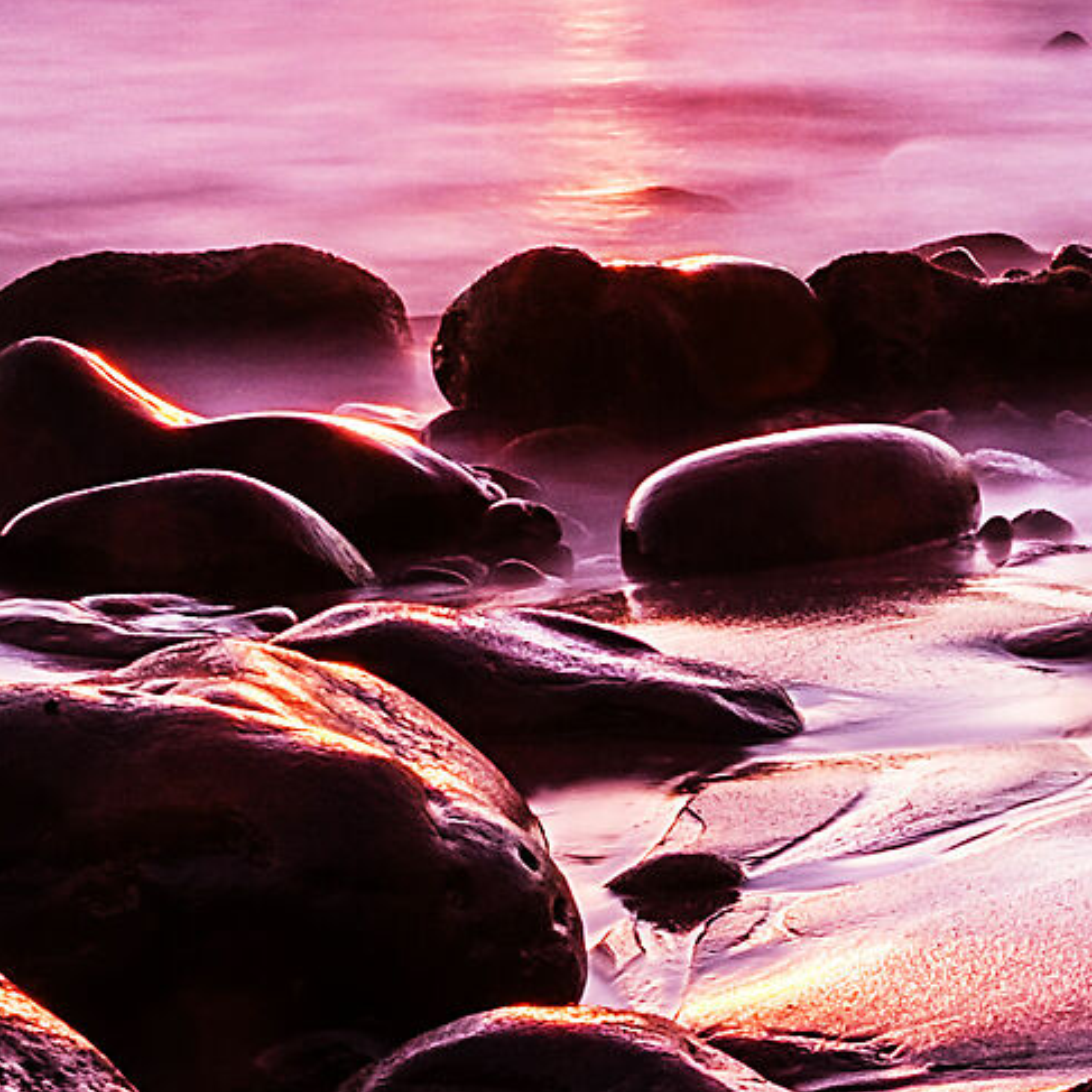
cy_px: 1128
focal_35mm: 88
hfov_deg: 18.3
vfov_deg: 19.1
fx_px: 3141
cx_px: 1433
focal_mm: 14
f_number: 16
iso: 200
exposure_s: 58
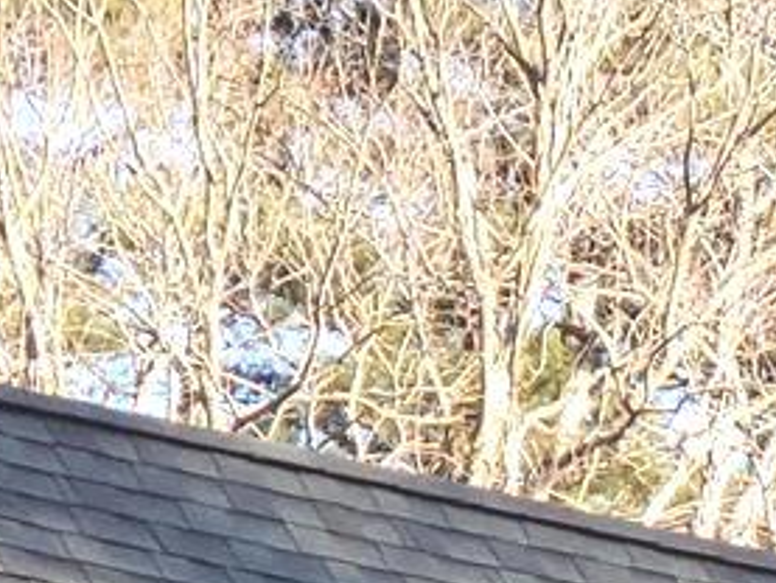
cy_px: 799
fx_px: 8612
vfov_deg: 3.9
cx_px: 1572
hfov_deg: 5.1
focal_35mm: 384
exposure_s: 1/284
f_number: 2.4
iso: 50
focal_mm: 6
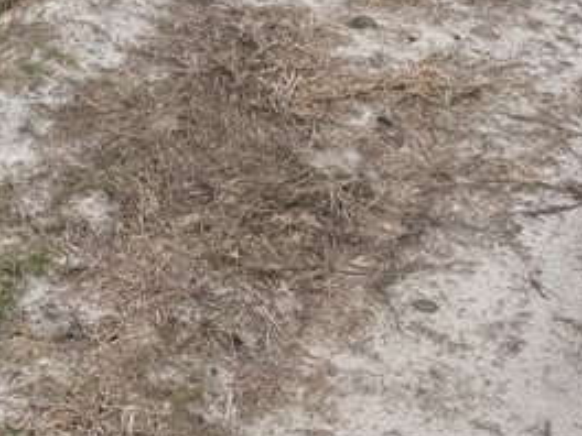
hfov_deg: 20.0
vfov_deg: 13.9
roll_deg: +1.0
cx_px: -75
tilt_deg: -7.4
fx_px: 1564
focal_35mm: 93
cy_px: -381
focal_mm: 6.76
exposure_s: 1/5714
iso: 80
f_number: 1.78
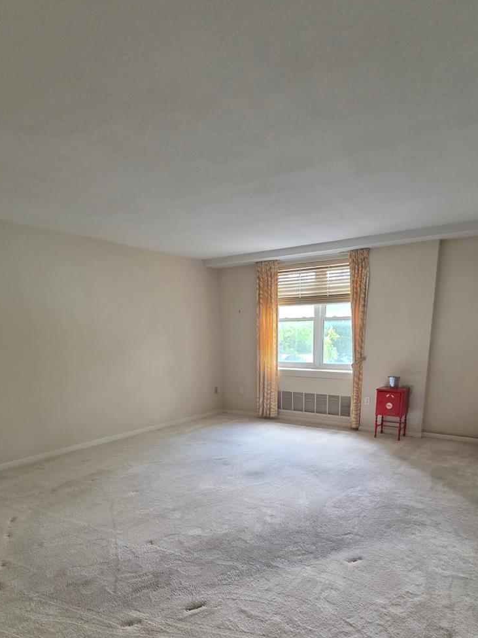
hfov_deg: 65.8
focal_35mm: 20
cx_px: 266
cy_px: 443
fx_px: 368
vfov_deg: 78.1
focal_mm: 2.2
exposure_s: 1/60
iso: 250
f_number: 2.2
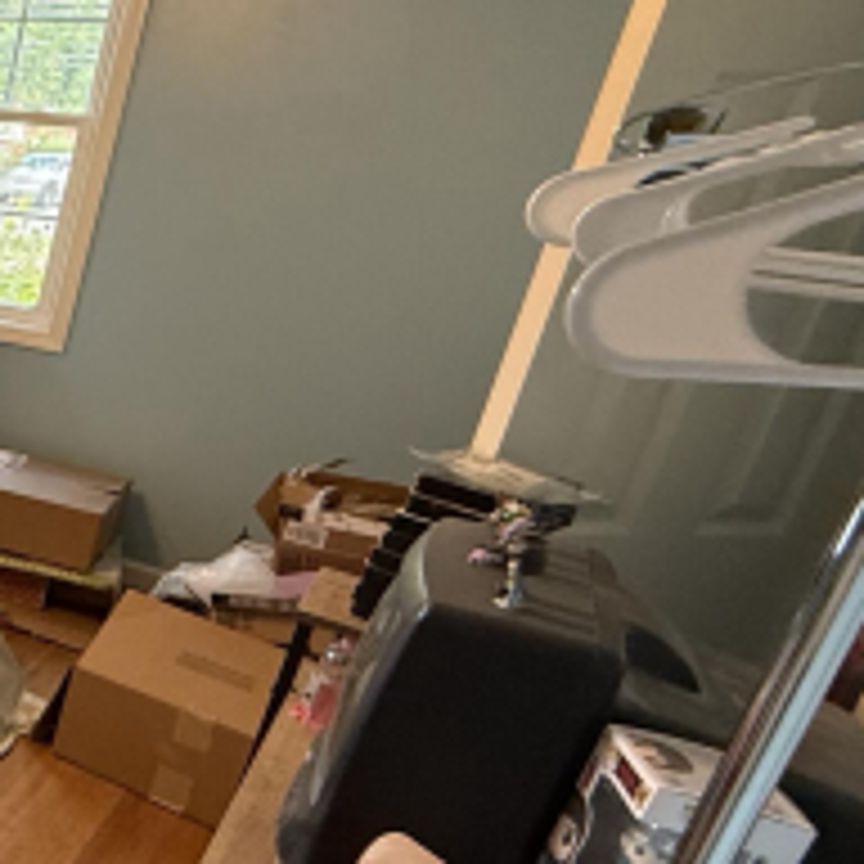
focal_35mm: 43
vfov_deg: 39.2
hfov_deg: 23.7
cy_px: 450
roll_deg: -2.1
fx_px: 1214
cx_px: -619
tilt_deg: -18.1
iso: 320
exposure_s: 1/60
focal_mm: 2.22
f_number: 2.2
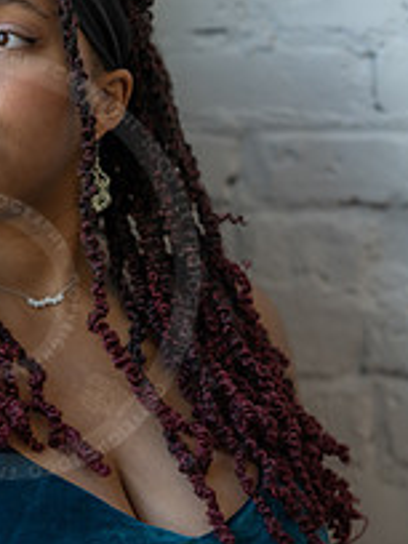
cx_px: 16
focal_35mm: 180
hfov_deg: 8.2
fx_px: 2829
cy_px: 365
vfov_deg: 11.0
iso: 200
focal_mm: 85
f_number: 1.8
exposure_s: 1/160
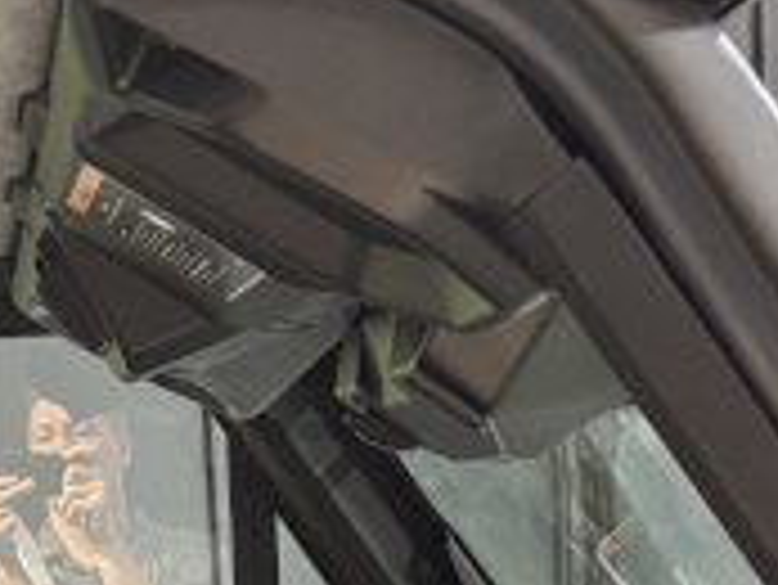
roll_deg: +4.9
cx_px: 31
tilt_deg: -15.9
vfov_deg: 11.0
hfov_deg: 16.1
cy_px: 1256
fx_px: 2699
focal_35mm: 120
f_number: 1.6
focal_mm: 5.96
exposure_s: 1/40
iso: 640
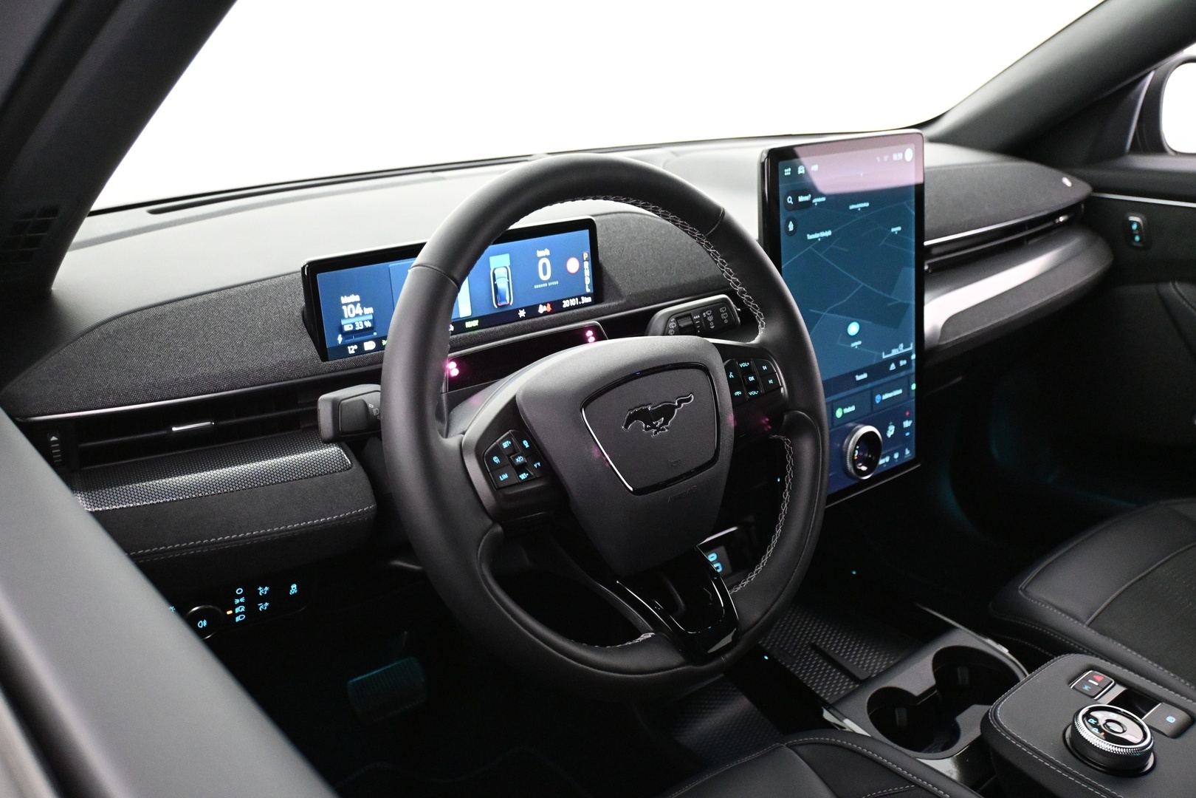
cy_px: 399
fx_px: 1046
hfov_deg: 59.5
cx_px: 598
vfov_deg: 41.7
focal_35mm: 32
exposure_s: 1/30
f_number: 4
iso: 4000
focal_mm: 21
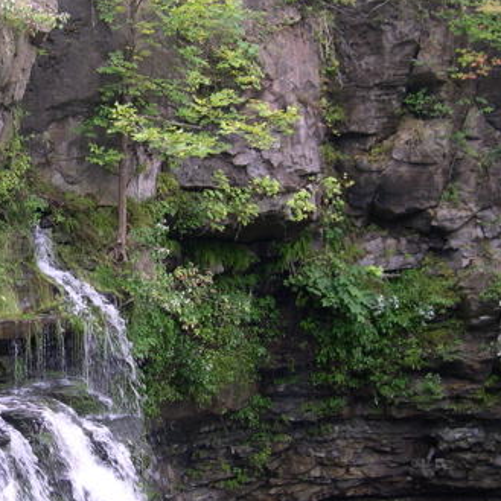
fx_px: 1113
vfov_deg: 25.4
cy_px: 253
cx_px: 11
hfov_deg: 24.3
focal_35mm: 68
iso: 100
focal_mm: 8
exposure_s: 1/64.5
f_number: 2.8
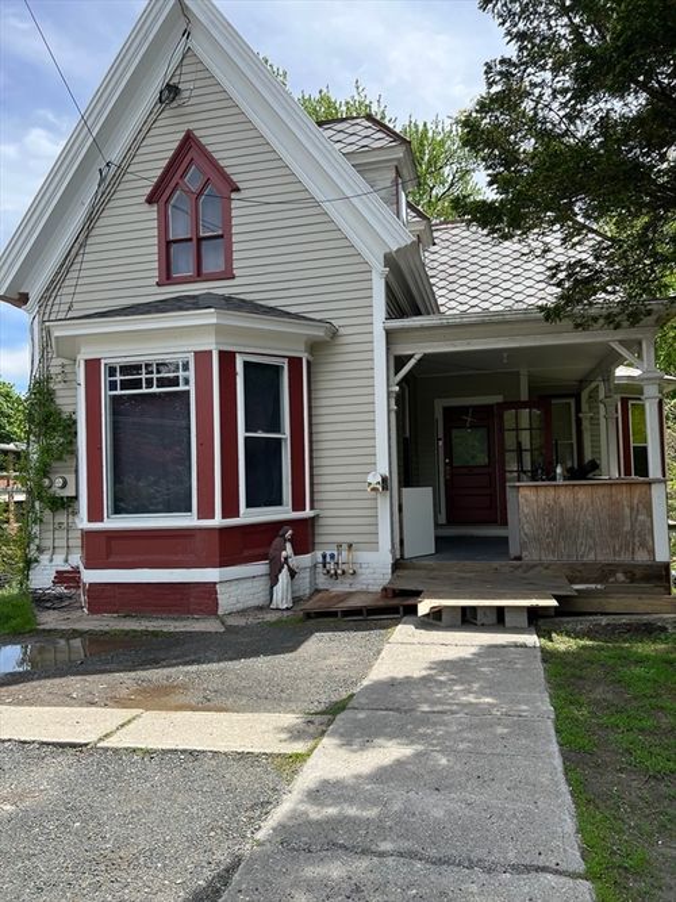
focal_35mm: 26
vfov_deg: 67.3
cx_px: 338
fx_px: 677
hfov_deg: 53.0
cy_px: 451
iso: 50
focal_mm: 5.7
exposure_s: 1/2404
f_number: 1.5
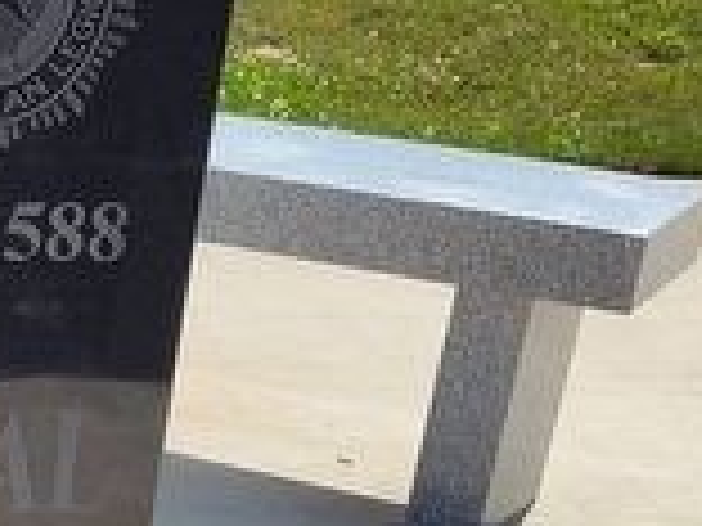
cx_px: -441
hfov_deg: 15.1
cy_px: 823
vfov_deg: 11.9
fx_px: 2393
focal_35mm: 118
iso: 100
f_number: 1.8
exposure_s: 1/1910
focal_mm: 5.56
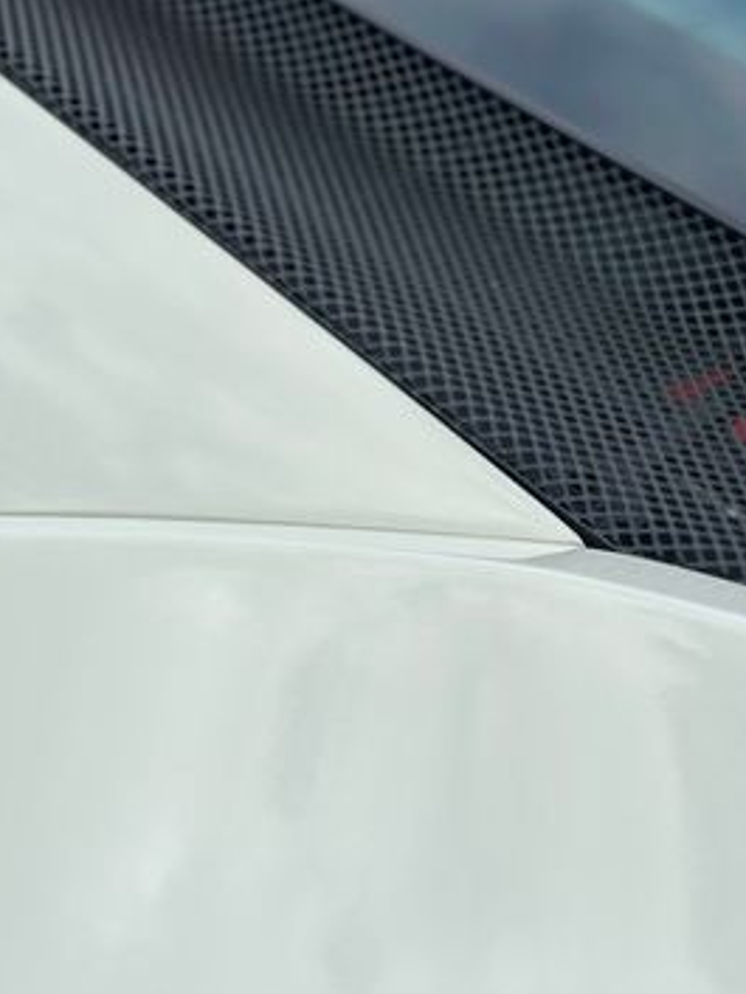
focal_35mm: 87
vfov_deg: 22.5
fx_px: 2498
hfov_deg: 16.8
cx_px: 600
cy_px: 397
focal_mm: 6.86
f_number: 1.78
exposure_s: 1/1414
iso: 80
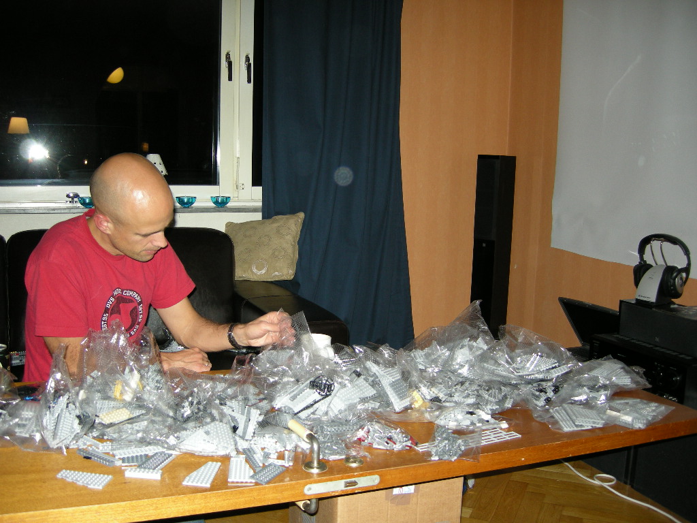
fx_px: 725
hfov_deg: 51.4
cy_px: 262
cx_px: 348
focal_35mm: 36
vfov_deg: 39.7
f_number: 2.7
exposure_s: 1/60
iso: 101
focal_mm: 7.5
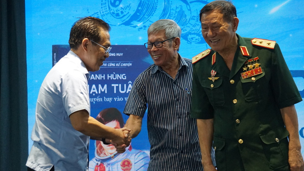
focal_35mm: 125
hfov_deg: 17.2
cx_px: 152
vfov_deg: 9.7
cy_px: 82
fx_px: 1004
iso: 2000
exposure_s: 1/160
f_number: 5
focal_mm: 79
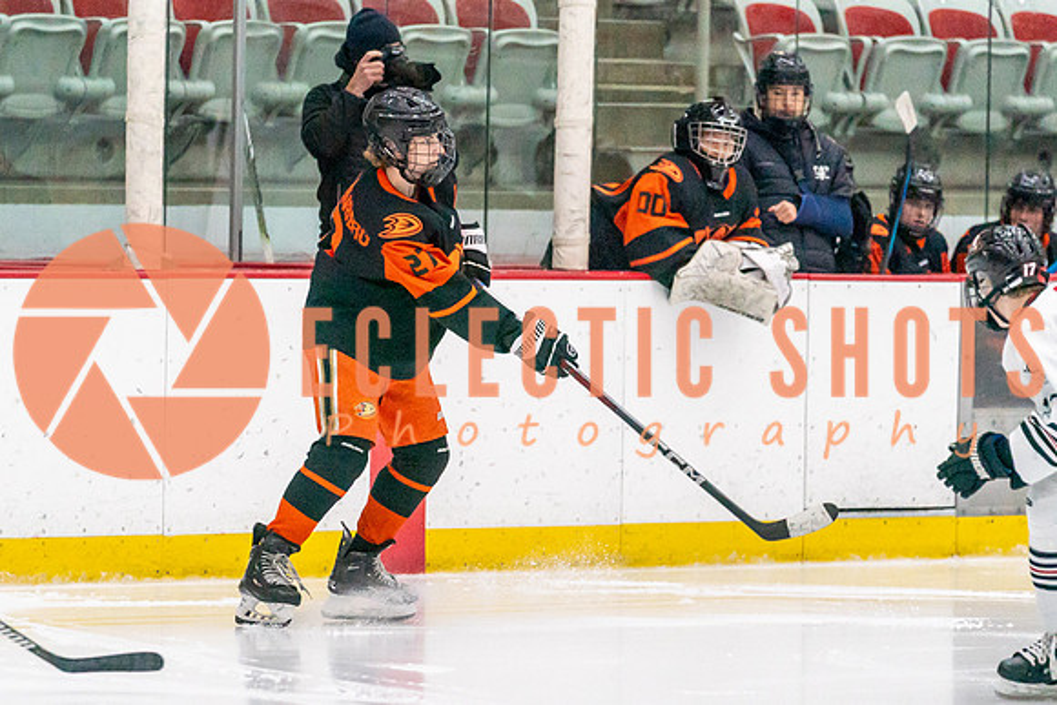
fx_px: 10897
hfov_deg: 5.6
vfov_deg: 3.7
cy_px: 485
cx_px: 466
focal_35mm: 371
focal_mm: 200
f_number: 2.8
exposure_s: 1/1250
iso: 3200
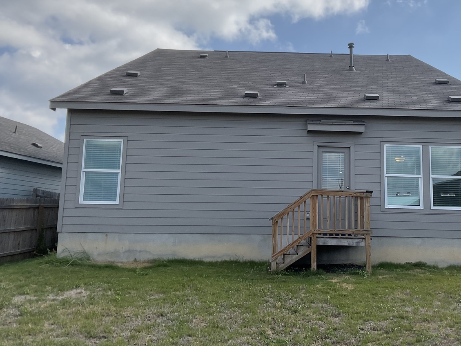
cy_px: 150
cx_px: 291
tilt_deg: +8.5
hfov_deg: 49.6
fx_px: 493
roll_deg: -1.4
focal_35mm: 37
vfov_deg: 38.6
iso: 16
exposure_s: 1/2227
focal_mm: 3
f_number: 1.8
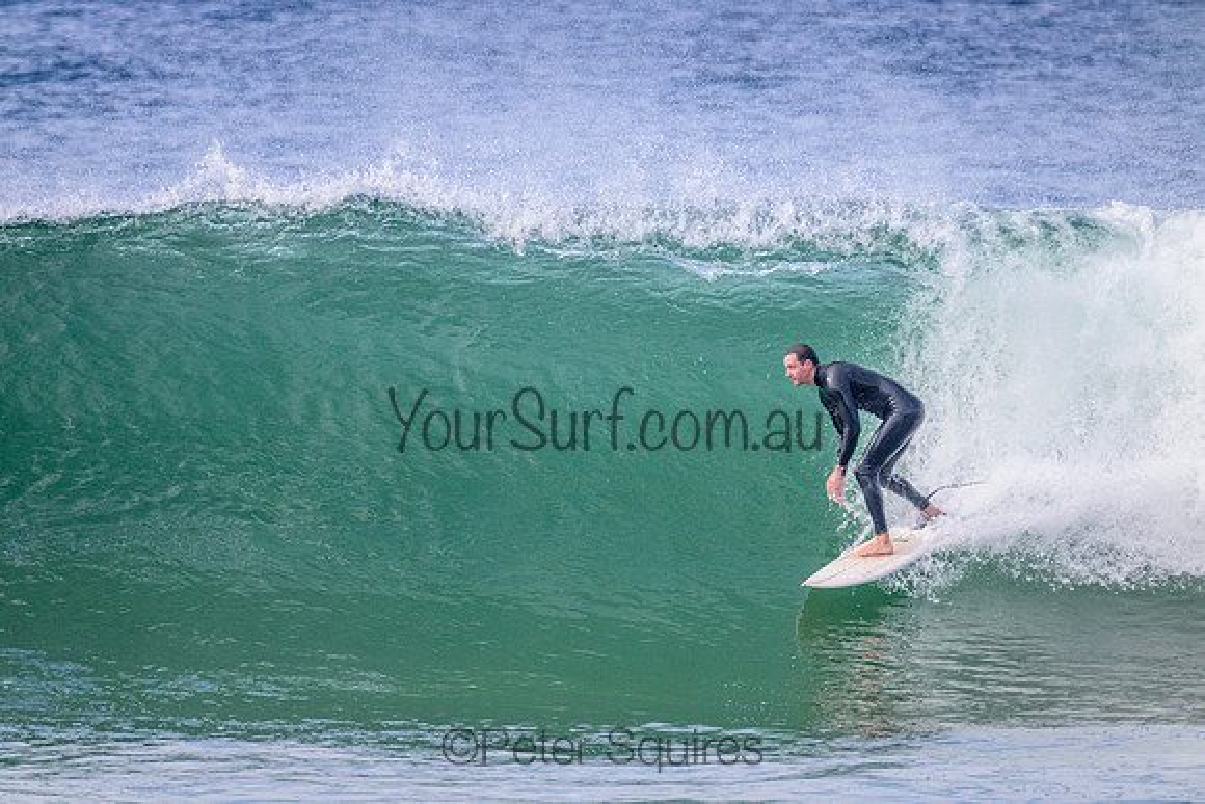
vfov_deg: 1.7
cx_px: 602
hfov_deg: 2.6
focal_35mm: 800
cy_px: 402
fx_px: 26783
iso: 3600
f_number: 11
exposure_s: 1/2000
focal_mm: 800
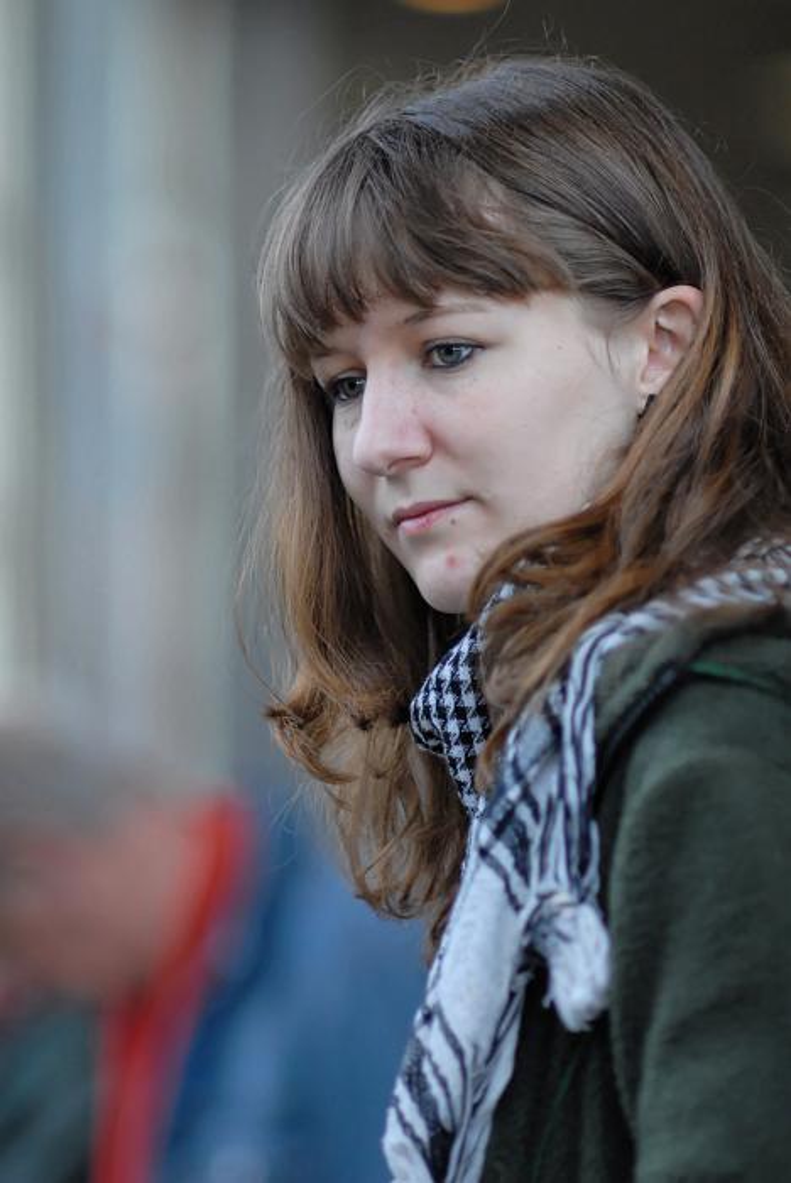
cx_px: 396
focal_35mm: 202
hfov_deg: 6.8
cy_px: 592
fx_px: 6660
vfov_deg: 10.2
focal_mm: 135
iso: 400
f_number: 2
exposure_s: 1/1000
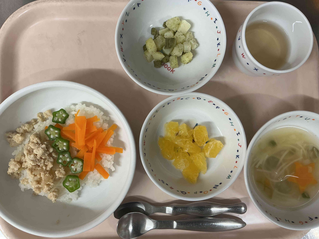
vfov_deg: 48.2
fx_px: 267
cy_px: 120
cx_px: 160
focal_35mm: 29
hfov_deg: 61.7
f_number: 1.8
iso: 50
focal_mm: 3
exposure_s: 1/60
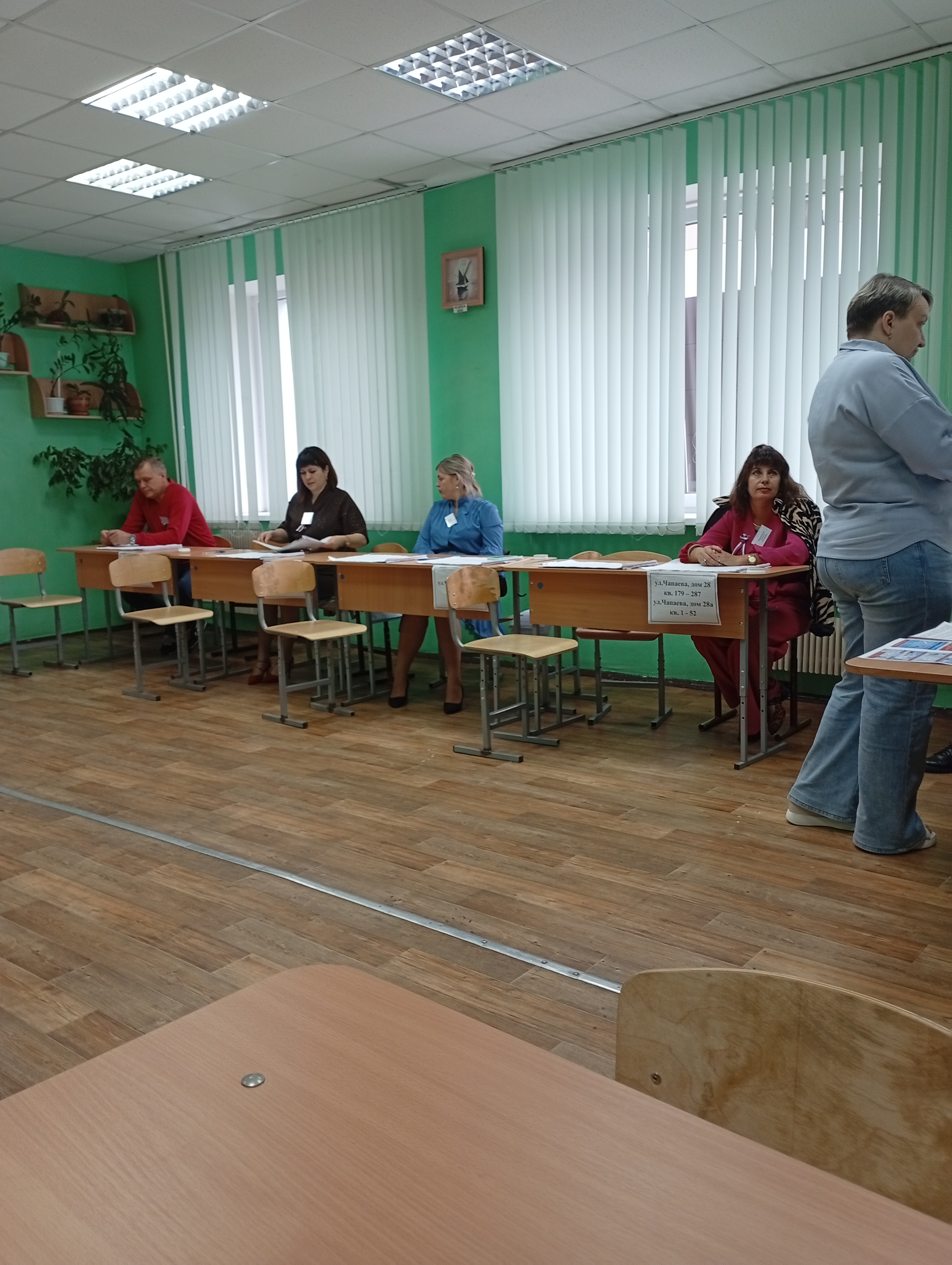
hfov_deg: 51.5
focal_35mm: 27
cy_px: 632
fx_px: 988
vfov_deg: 65.2
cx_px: 476
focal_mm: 3.98
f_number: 1.8
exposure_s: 1/33.3
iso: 177
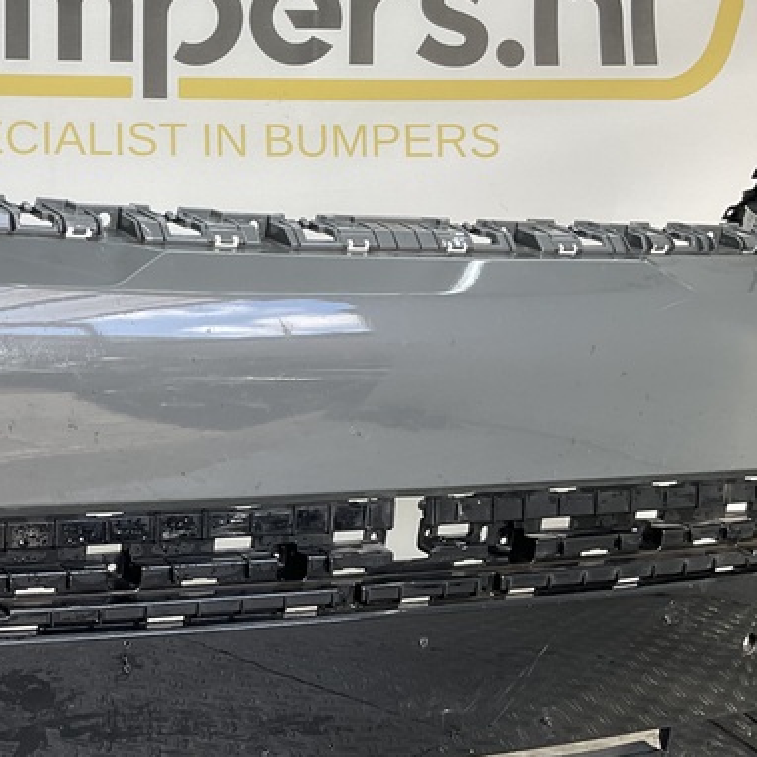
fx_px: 1682
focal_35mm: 68
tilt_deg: -5.8
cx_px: 14
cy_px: 458
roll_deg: -1.0
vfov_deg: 25.3
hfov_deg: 24.3
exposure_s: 1/130
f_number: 1.8
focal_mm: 3
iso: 16
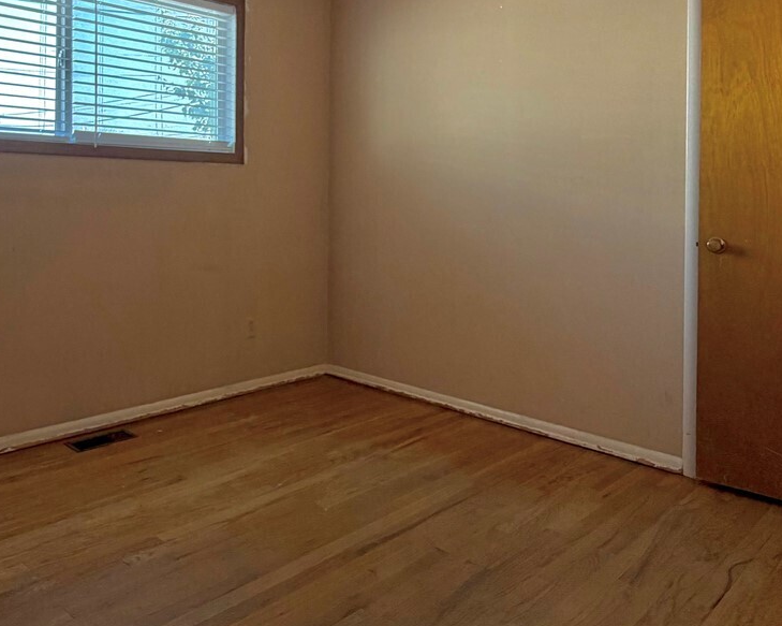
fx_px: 694
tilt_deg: -0.2
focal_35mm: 30
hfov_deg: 58.1
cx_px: 296
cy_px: 195
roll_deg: +0.8
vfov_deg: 47.5
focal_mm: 2.22
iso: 64
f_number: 2.2
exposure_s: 1/121
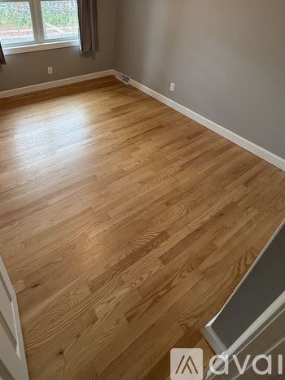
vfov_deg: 77.4
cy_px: 109
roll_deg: -0.9
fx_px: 220
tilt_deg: -28.5
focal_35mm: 20
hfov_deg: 64.5
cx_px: 99
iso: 320
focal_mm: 2.22
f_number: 2.2
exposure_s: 1/120
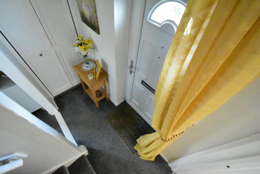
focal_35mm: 15
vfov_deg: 77.3
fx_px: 108
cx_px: 130
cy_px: 87
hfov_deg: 100.4
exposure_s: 1/1000
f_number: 4.5
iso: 25600
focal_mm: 10
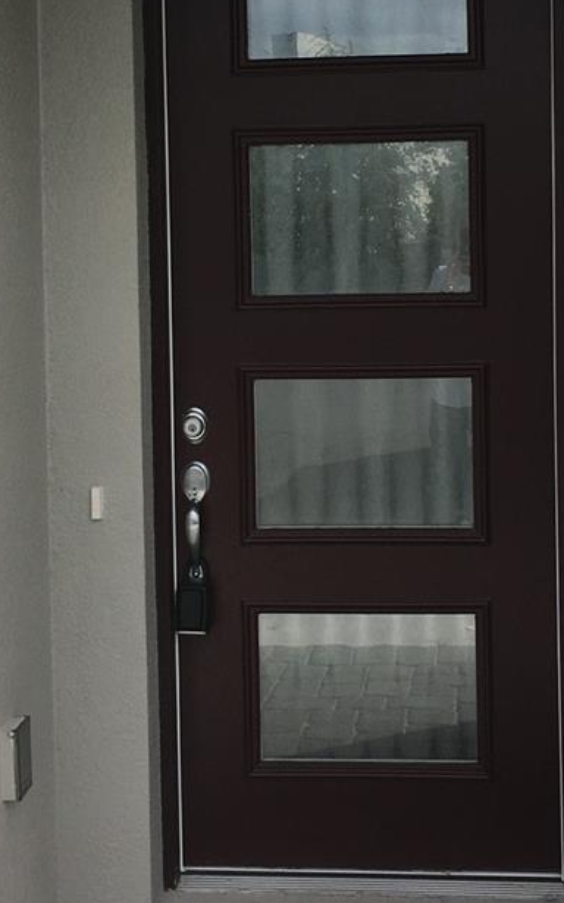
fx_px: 1477
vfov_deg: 33.7
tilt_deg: -2.3
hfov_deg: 21.6
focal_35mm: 60
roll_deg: +0.0
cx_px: 361
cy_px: 301
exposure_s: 1/1221
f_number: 2.2
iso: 25
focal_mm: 4.15
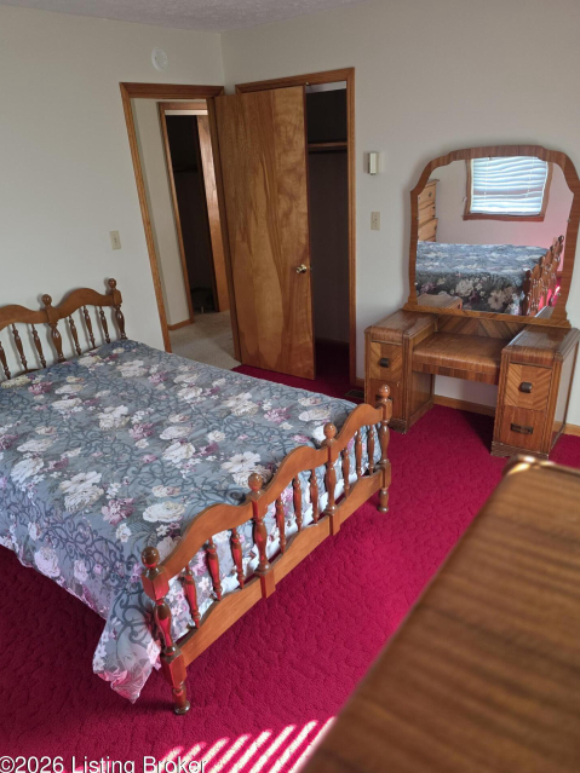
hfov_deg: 56.8
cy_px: 399
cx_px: 298
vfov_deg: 71.6
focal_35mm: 24
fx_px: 536
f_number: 1.7
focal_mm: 6.3
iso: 250
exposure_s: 1/120
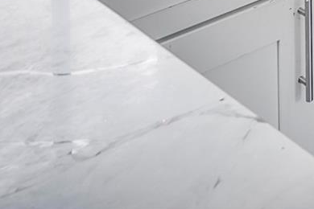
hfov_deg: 16.5
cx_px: 669
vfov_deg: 12.0
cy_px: -338
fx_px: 733
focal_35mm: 84
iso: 200
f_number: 8
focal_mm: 16
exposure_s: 1/6
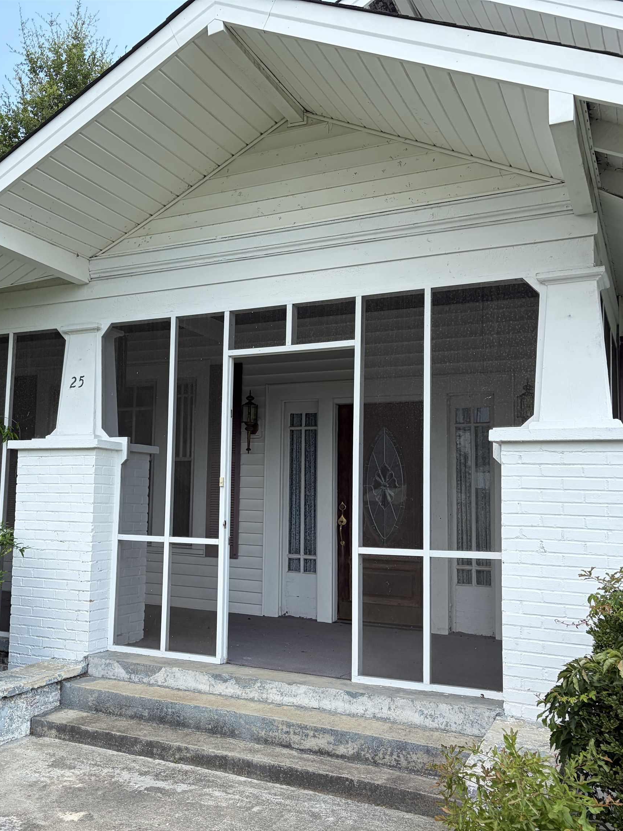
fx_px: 840
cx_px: 189
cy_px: 419
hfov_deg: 40.0
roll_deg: -1.6
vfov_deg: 52.6
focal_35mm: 35
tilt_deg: +5.6
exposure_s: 1/1032
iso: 50
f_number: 1.6
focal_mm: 5.96
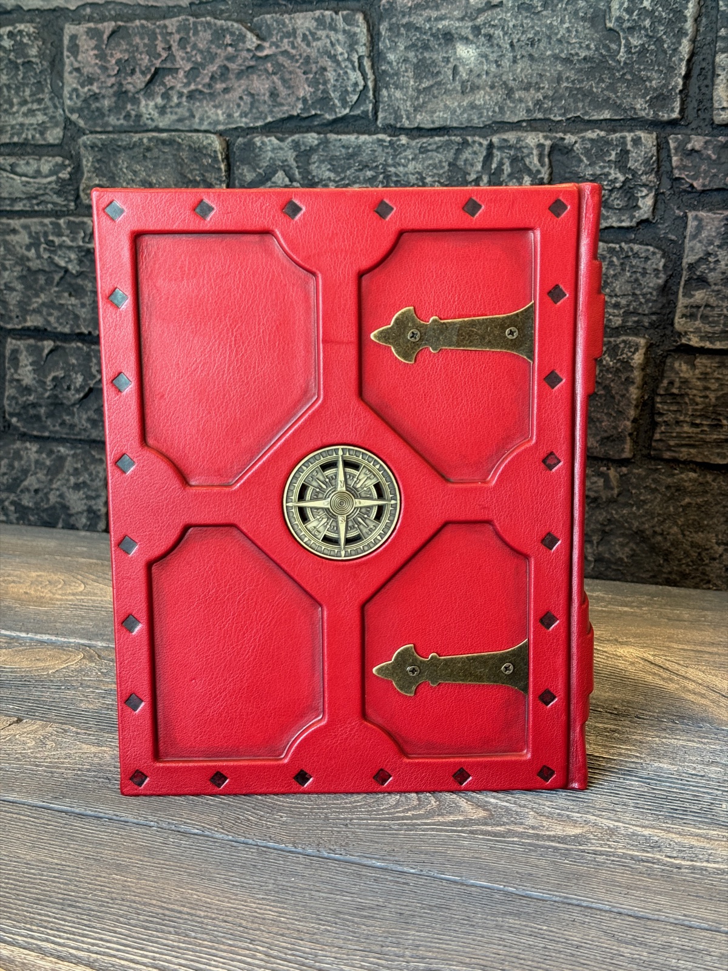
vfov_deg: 39.7
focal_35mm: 48
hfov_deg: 30.3
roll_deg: +0.2
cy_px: 486
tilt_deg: -12.1
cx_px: 364
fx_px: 1346
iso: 160
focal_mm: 6.86
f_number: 1.78
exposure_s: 1/60
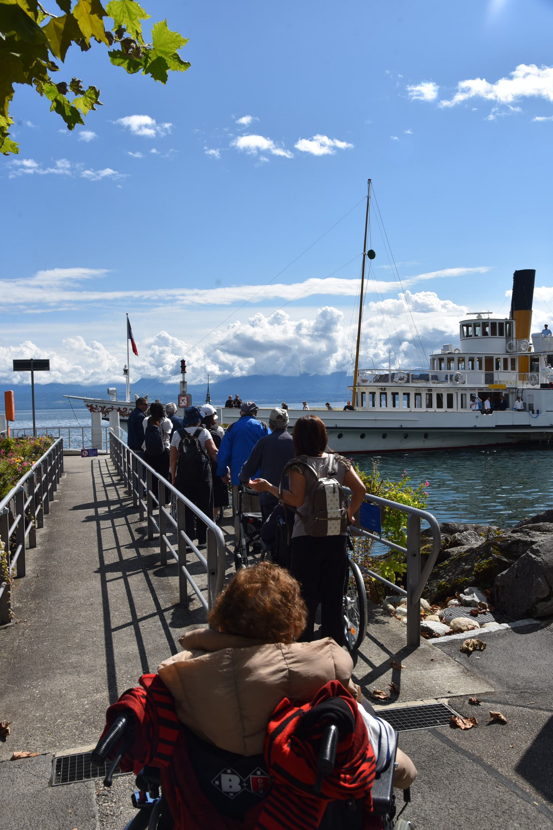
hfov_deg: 42.3
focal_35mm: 31
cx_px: 276
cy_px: 415
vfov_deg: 60.3
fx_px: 714
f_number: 10
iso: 200
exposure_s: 1/400
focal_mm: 31
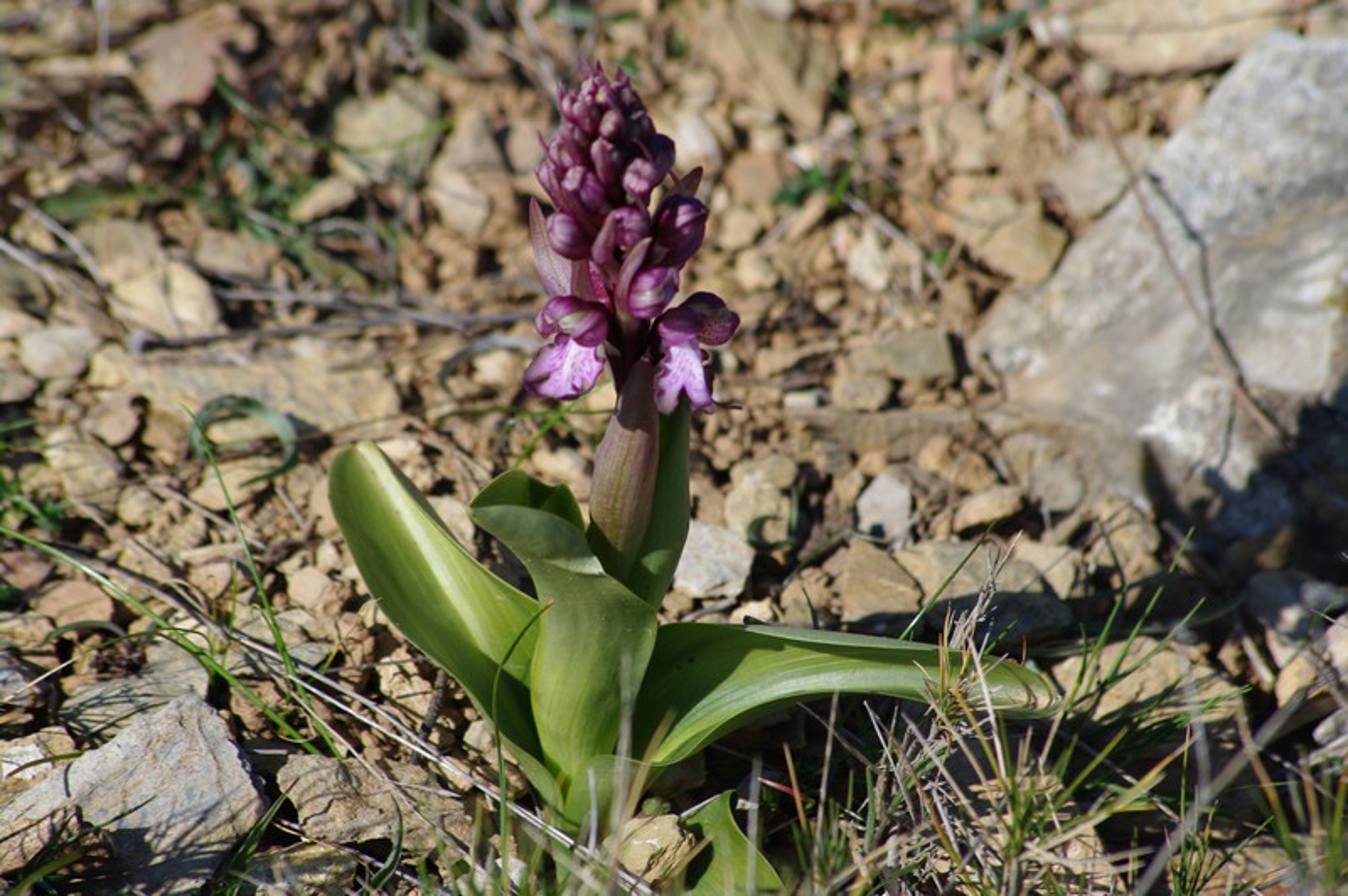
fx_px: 11785
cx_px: 674
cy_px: 448
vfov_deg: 4.4
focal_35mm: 315
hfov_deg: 6.5
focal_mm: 210
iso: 100
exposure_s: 1/250
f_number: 8
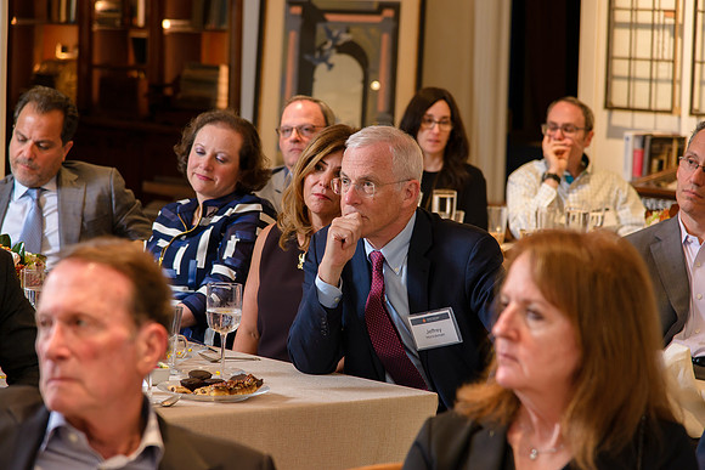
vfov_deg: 11.4
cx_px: 352
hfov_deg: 17.1
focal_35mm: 120
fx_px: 2350
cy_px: 235
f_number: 5
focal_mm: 120
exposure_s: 1/30
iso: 640
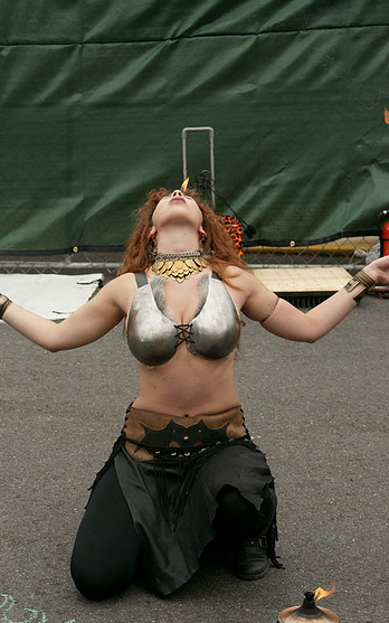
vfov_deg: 23.7
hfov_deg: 14.9
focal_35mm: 88
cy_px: 305
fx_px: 1485
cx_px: 185
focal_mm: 55
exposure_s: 1/1000
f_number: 6.3
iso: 400
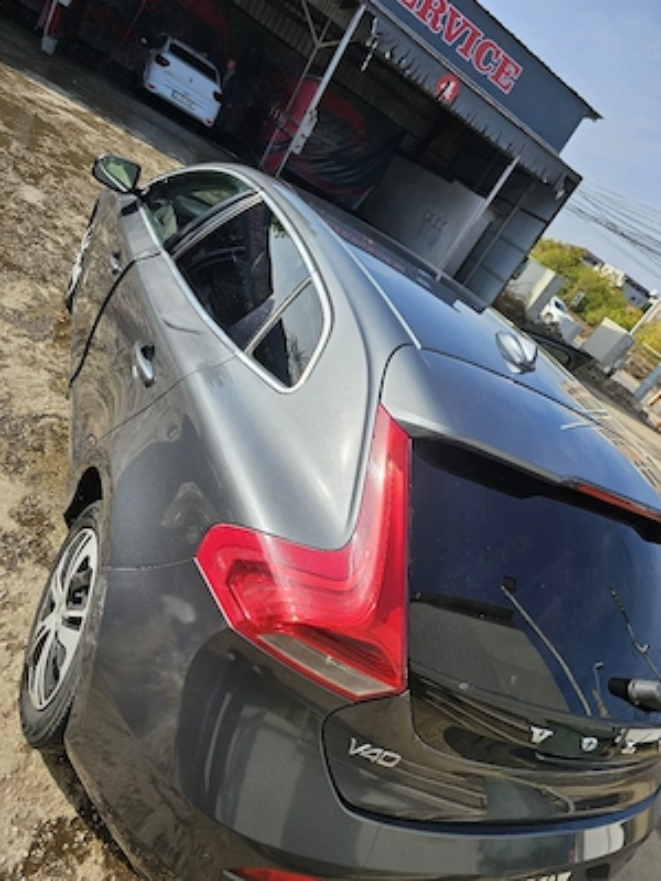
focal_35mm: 23
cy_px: 440
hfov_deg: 58.9
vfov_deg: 73.9
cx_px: 330
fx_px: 586
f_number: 1.7
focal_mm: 6.3
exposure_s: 1/625
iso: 10
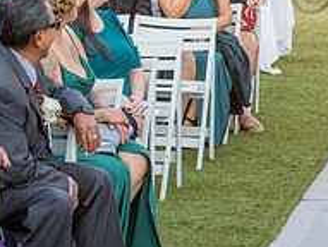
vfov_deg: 7.3
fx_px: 1937
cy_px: -18
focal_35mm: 204
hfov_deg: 9.5
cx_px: 428
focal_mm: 70
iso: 800
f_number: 4
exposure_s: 1/320
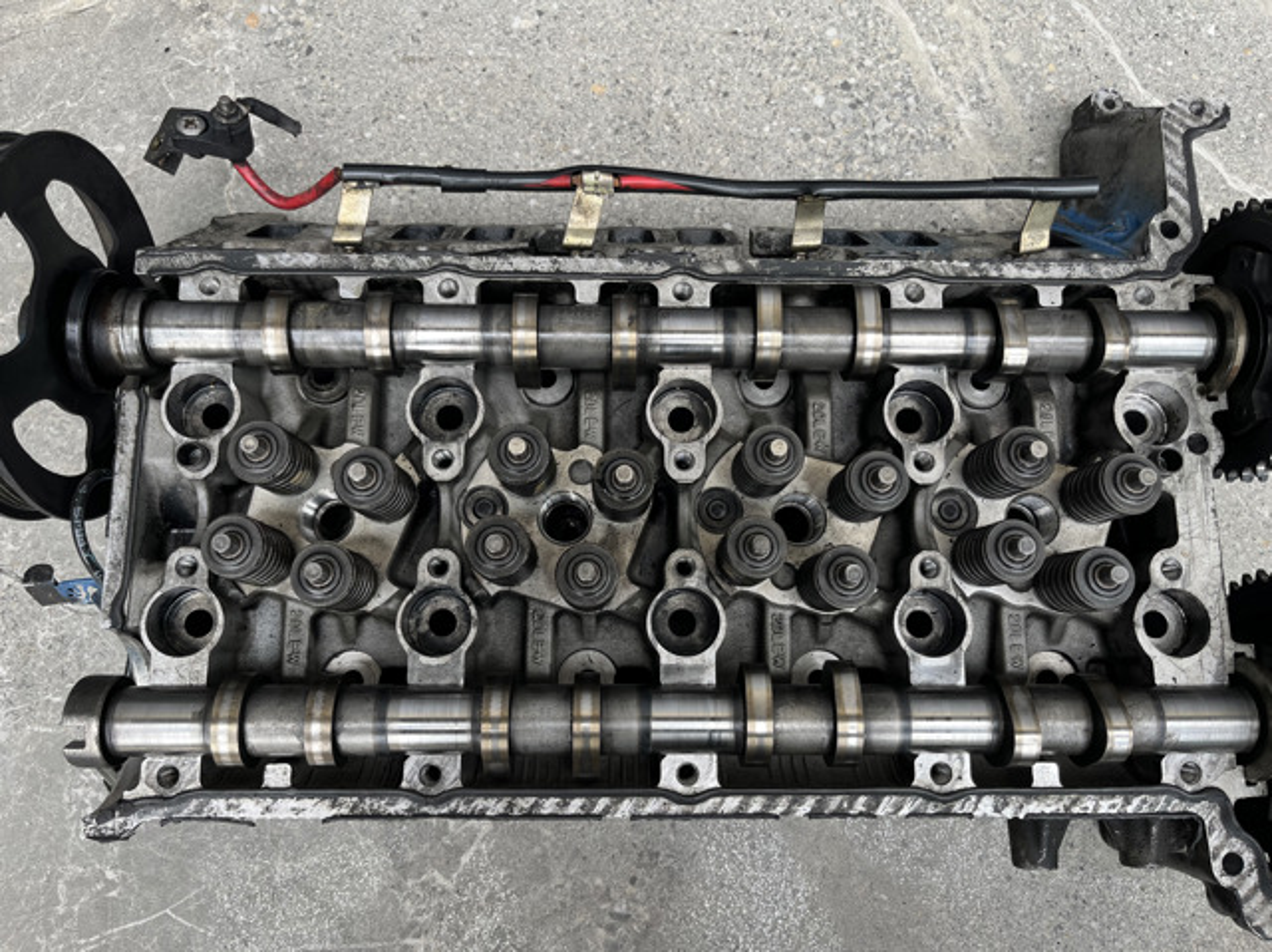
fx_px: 955
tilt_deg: -75.2
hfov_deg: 67.3
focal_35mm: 26
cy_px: 476
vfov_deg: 53.0
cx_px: 636
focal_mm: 5.1
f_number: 1.6
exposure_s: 1/170
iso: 40
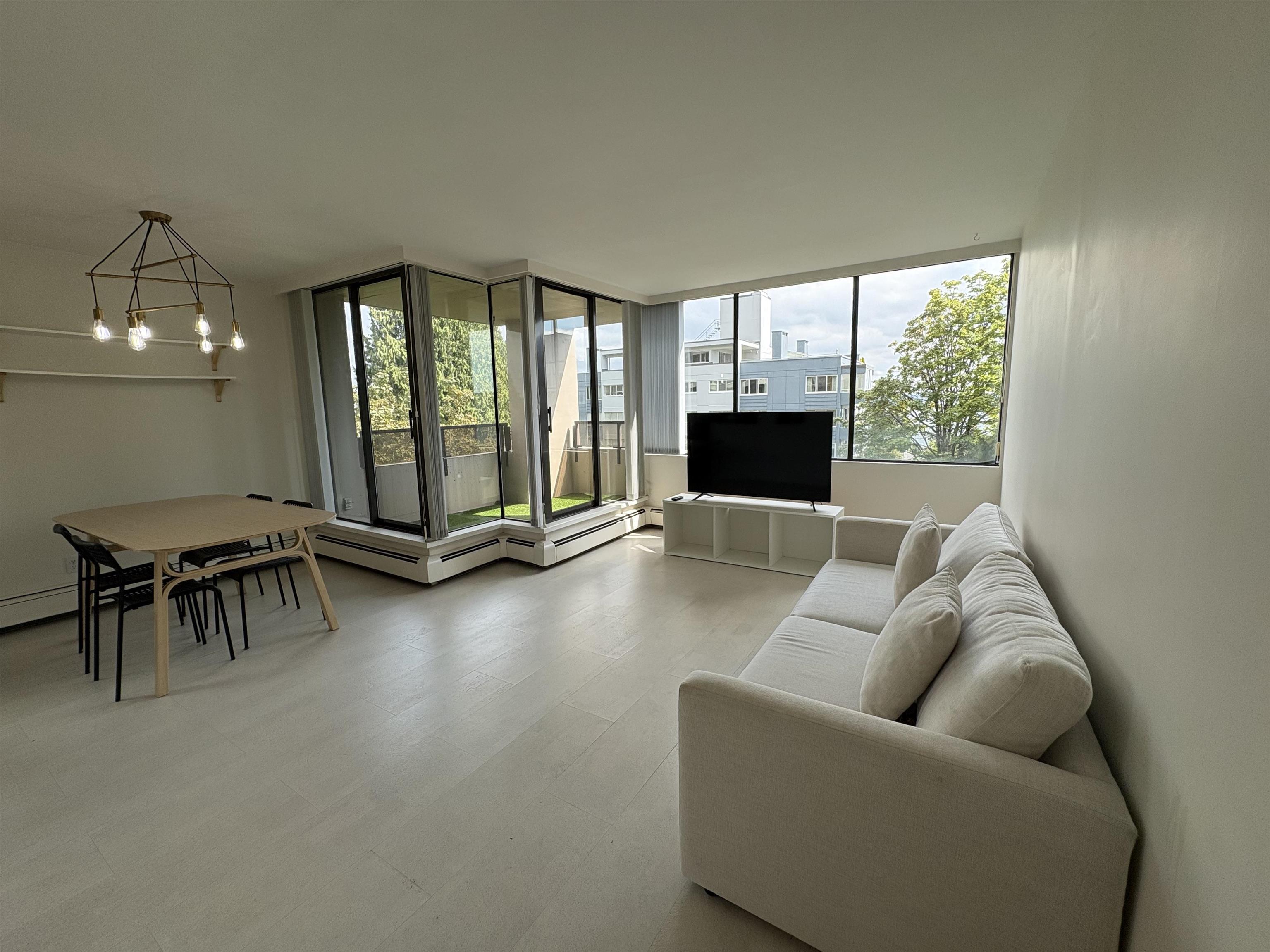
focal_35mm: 14
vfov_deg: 85.7
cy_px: 476
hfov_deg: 102.1
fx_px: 514
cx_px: 635
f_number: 2.2
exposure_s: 1/610
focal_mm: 2.22
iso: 64
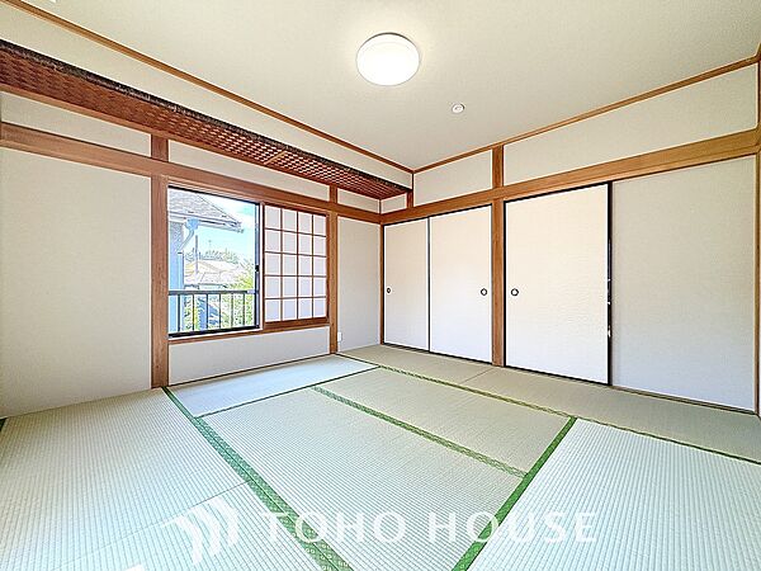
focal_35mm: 14
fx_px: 308
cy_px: 286
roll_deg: +0.8
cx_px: 380
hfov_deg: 102.1
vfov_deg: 85.7
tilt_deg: +0.1
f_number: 2.2
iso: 160
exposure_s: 1/100
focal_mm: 2.22
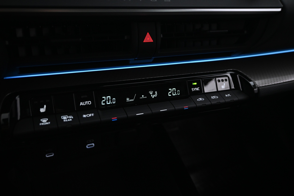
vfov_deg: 40.0
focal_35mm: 33
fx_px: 269
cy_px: 98
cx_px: 147
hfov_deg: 57.2
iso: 1600
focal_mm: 22
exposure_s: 1/13
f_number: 4
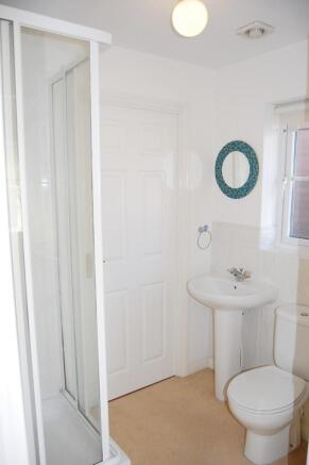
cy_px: 232
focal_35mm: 27
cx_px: 154
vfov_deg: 67.4
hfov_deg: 47.9
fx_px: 348
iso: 400
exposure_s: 1/60
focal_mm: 18
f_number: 3.5
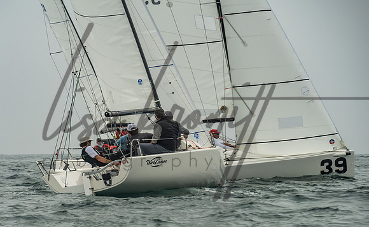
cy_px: 167
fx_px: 2787
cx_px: 130
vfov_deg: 4.7
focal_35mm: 278
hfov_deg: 7.6
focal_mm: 200
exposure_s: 1/2500
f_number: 9
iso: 800
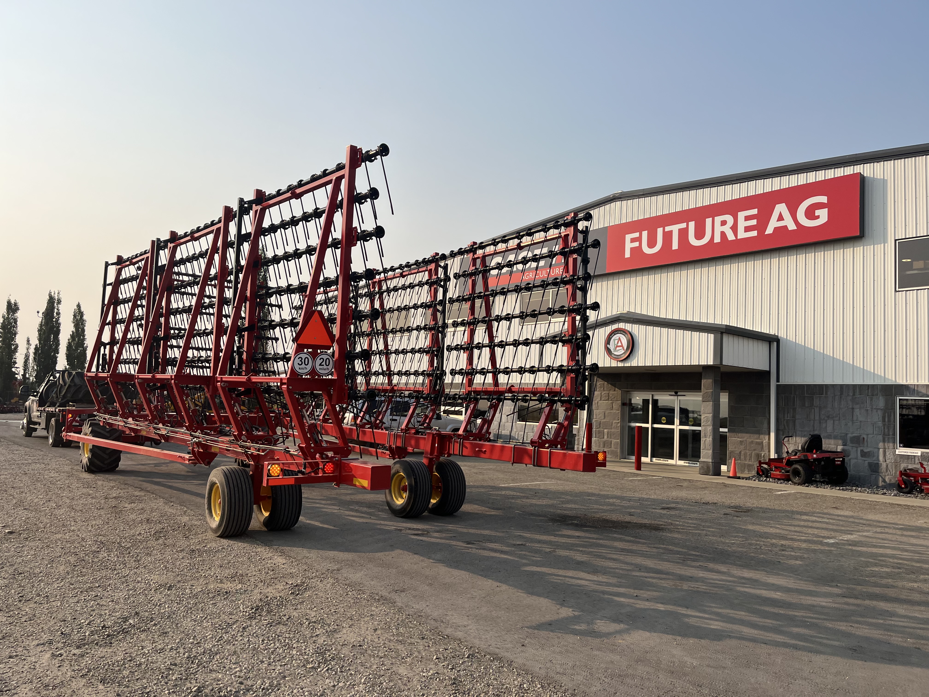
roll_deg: -1.0
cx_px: 464
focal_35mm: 26
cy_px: 348
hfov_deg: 67.3
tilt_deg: +9.5
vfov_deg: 53.1
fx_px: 698
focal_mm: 5.1
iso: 50
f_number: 1.6
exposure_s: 1/3745
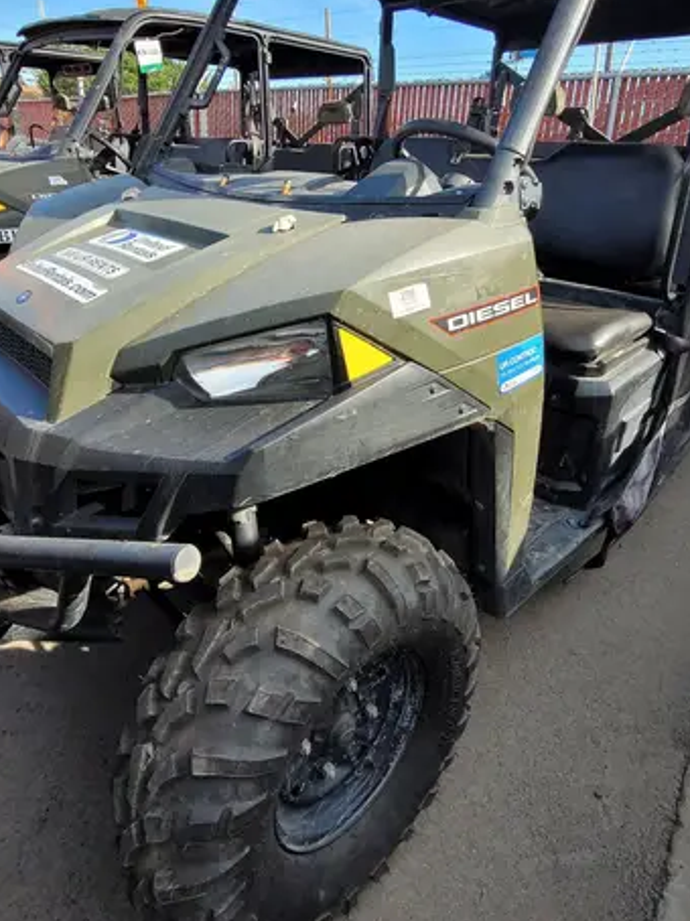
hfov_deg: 62.9
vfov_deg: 77.8
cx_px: 412
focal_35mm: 21
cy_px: 354
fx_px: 559
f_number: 2.2
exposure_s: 1/519
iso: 40
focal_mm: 1.74
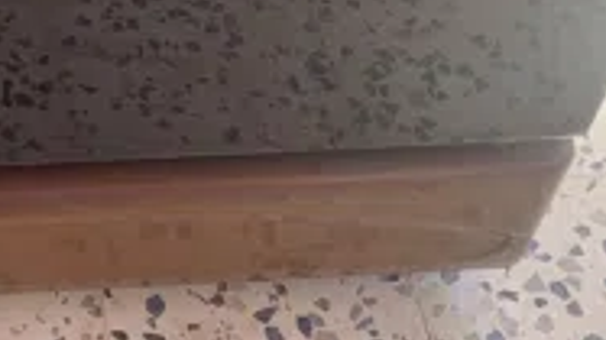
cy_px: -71
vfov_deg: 12.2
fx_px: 1558
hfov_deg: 20.7
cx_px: -94
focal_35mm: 97
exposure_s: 1/219
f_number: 1.8
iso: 25
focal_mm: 4.25
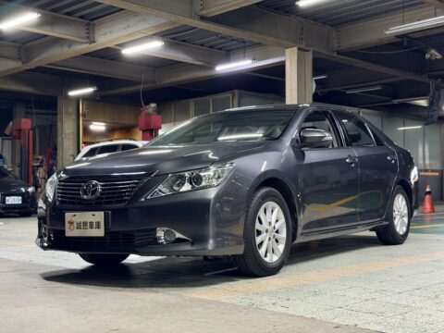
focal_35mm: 48
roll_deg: +0.8
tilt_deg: +2.1
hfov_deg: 39.7
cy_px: 166
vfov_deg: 30.3
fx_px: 616
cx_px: 222
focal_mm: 6.76
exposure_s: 1/30
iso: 500
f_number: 1.78
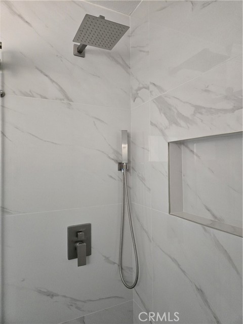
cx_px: 122
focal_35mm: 23
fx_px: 215
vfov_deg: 73.9
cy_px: 162
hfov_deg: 58.9
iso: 800
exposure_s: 1/120
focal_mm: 5.4
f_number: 1.8
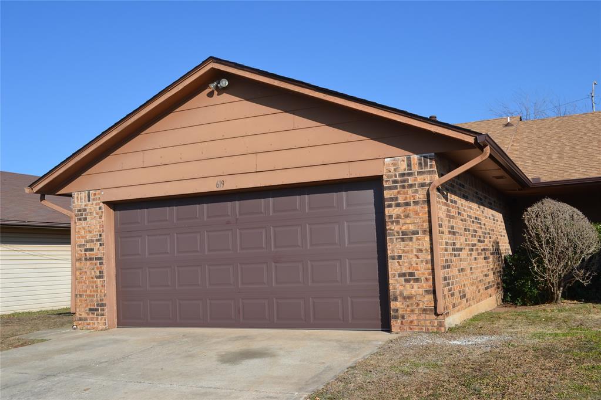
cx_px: 300
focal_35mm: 36
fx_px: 601
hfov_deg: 53.1
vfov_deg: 36.9
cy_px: 200
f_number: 8
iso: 100
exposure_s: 1/250
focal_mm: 24
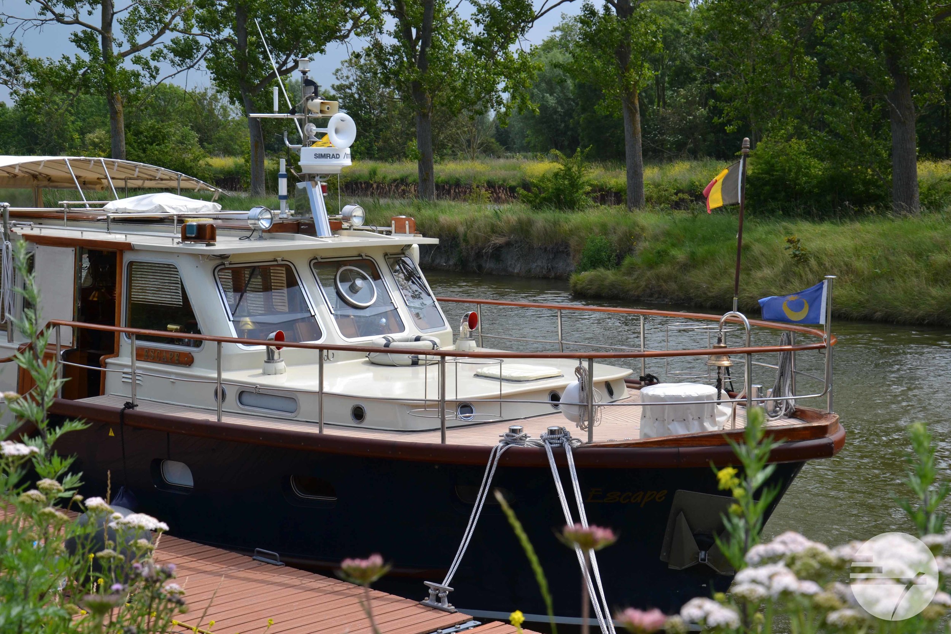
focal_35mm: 68
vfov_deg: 20.2
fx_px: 1783
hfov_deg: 29.9
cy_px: 317
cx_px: 476
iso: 100
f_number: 8
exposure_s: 1/250
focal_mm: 45
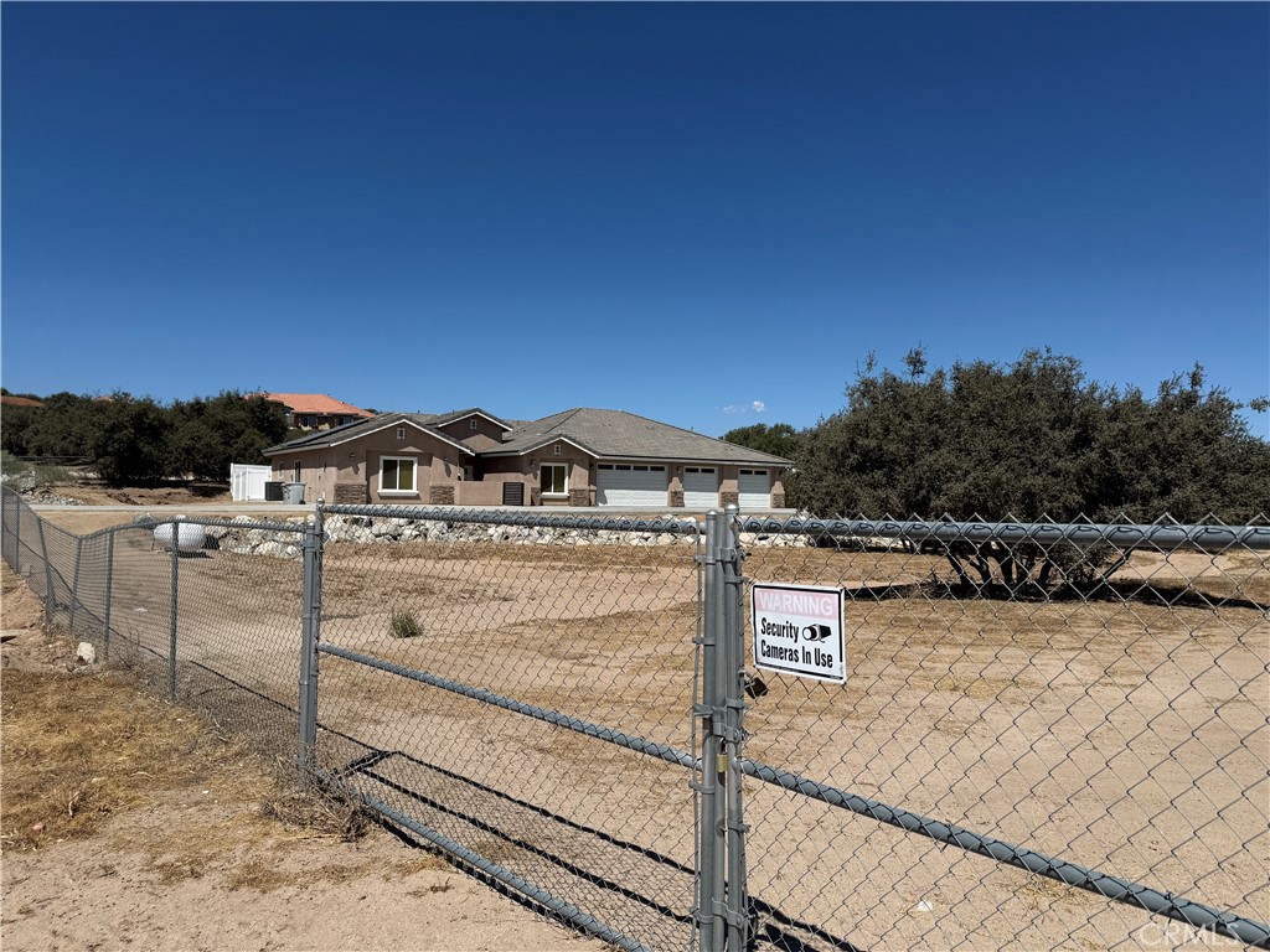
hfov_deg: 71.6
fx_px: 881
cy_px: 476
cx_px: 635
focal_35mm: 24
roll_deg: +0.2
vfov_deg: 56.8
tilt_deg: +2.4
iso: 80
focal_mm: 6.76
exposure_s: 1/8130
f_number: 1.78
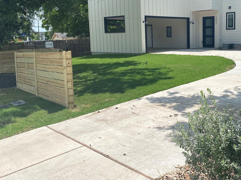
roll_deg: +1.5
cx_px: 158
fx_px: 292
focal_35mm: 42
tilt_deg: -7.6
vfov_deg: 34.1
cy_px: 65
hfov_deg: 44.2
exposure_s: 1/3984
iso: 32
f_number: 1.8
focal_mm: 4.25
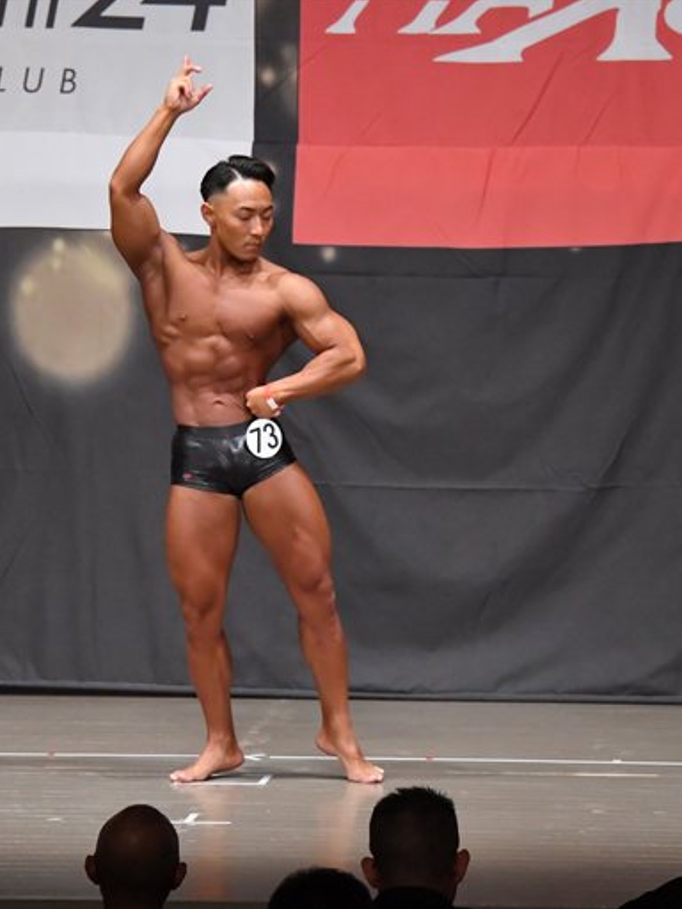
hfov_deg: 5.6
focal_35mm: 266
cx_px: 333
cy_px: 453
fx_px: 6988
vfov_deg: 7.4
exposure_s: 1/400
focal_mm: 122
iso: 6400
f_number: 5.6
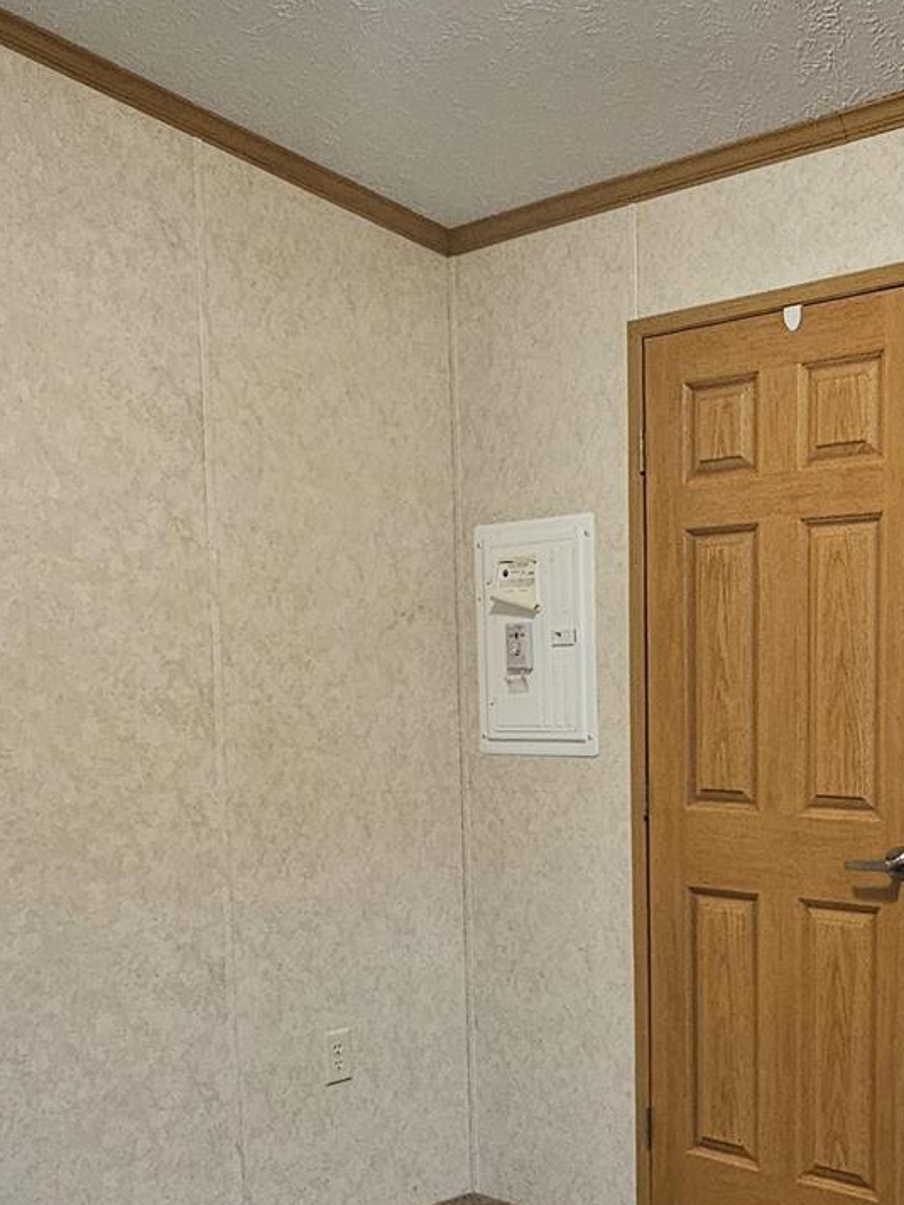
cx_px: 520
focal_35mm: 42
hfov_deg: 34.3
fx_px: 1462
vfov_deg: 43.8
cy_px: 848
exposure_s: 1/40
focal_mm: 2.2
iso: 320
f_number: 2.2
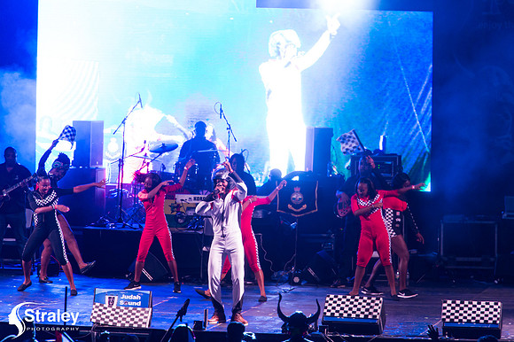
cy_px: 171
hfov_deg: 6.9
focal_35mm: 300
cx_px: 257
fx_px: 4281
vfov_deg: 4.6
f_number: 5.6
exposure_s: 1/200
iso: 3200
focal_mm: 300
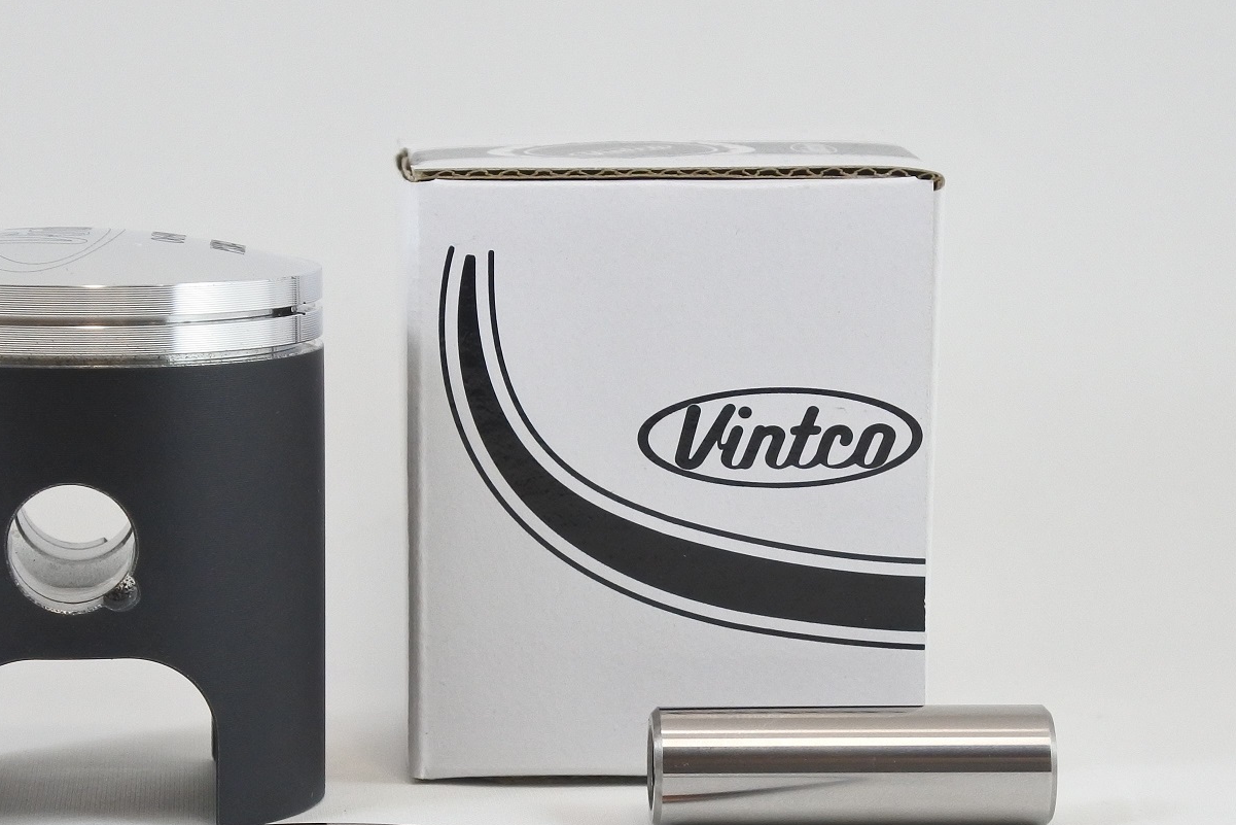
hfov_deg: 22.0
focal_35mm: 92
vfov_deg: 14.8
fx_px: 3159
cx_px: 405
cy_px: 566
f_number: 5
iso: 560
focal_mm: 24
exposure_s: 1/125
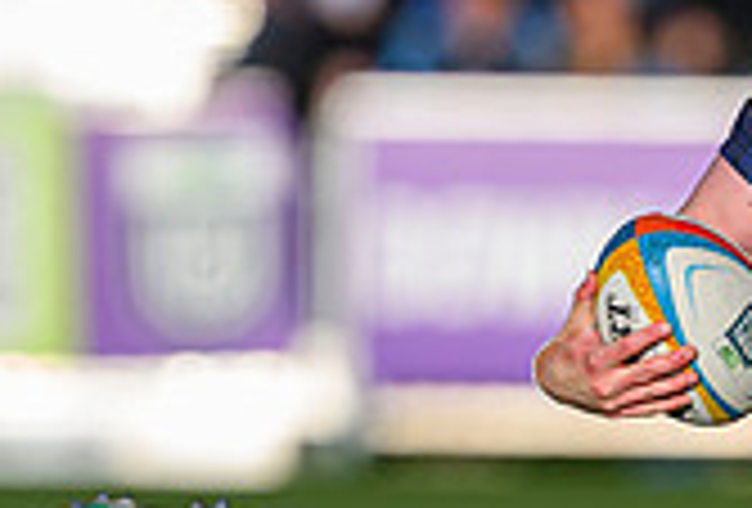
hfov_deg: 1.2
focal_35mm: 1751
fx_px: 36743
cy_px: 428
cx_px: 920
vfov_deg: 0.8
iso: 500
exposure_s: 1/5000
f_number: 3.5
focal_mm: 400
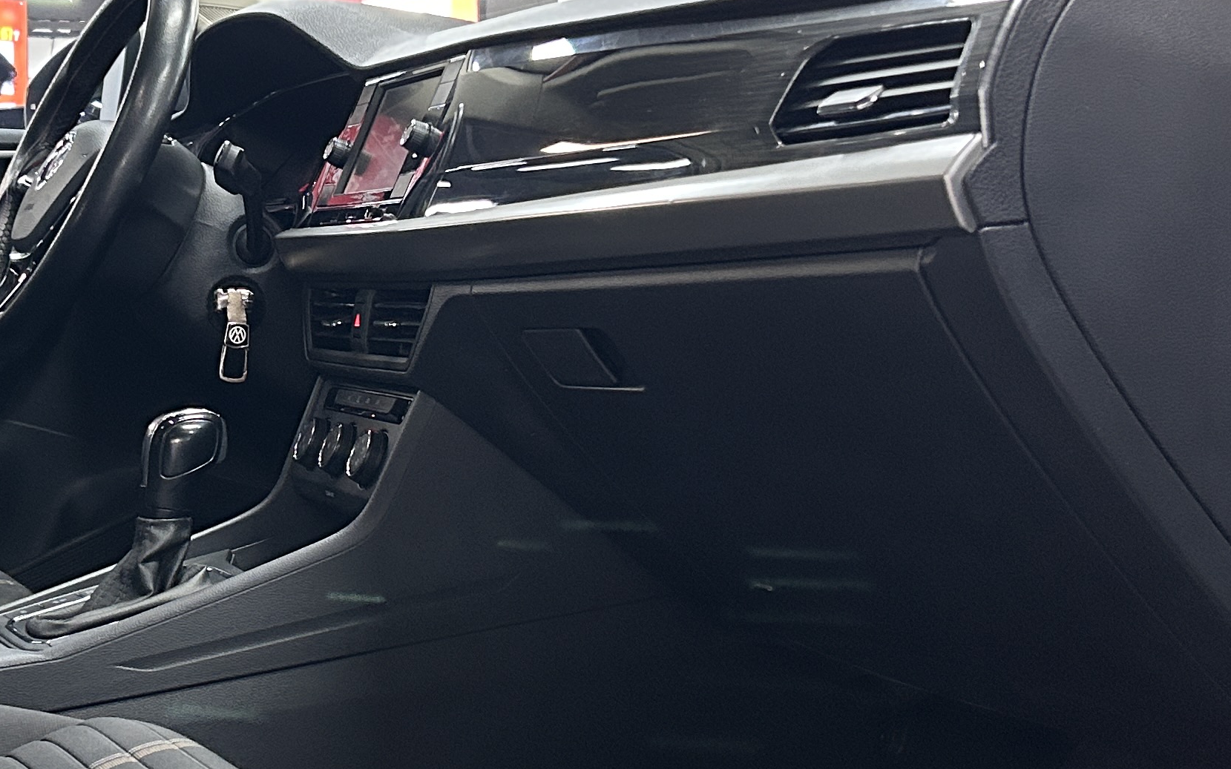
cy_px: 308
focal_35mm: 67
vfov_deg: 19.4
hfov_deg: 29.7
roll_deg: +0.3
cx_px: 188
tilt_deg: -1.4
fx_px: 2248
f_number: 1.5
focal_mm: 5.7
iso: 320
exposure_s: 1/50
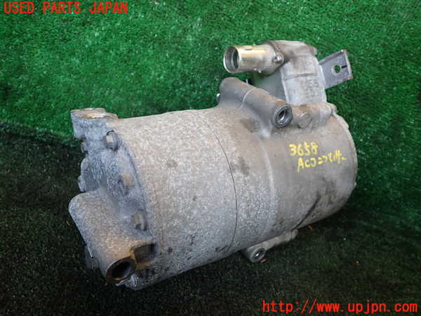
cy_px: 158
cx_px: 210
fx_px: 365
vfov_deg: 46.8
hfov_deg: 60.0
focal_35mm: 30
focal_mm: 5.4
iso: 160
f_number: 2.3
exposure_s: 1/60
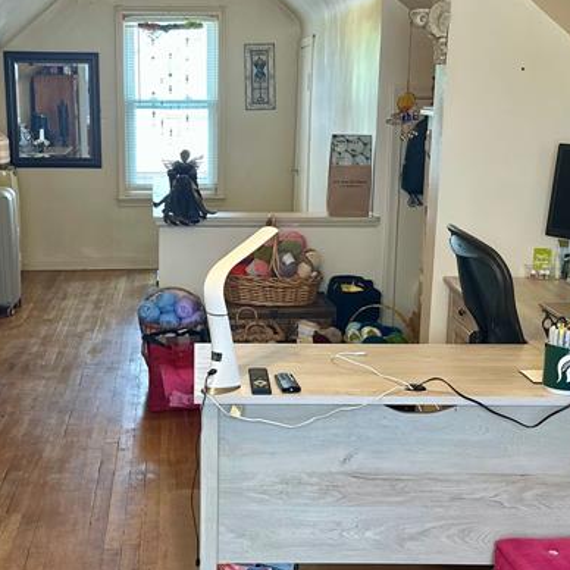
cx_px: 231
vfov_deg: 30.5
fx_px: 1043
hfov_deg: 30.5
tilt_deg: -13.0
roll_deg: -0.4
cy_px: 317
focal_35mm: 56
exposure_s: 1/120
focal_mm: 6.86
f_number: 1.78
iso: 125
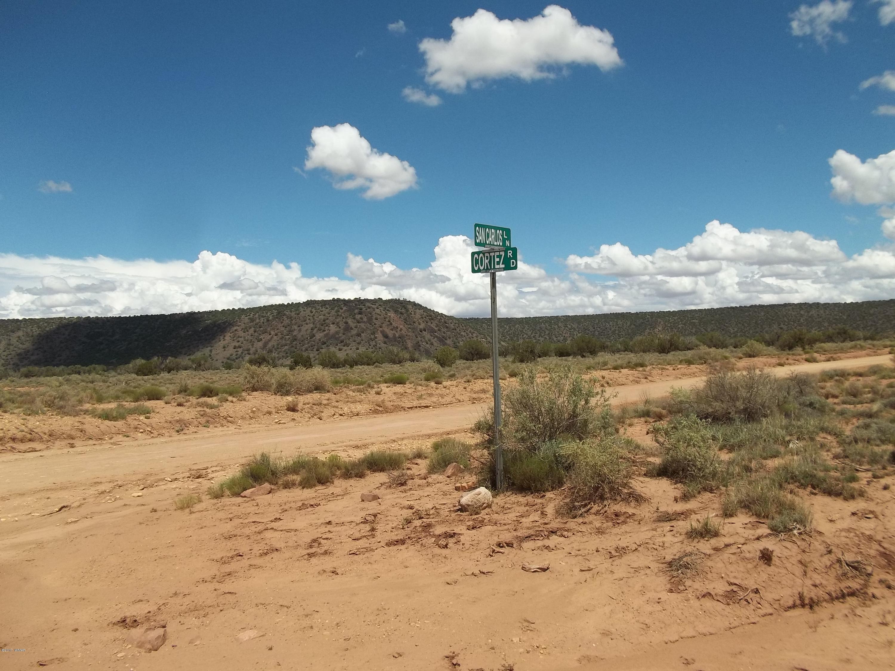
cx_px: 448
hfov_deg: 56.8
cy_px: 336
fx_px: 827
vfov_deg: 44.2
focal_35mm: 32
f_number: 8.8
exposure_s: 1/400
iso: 80
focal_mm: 5.7
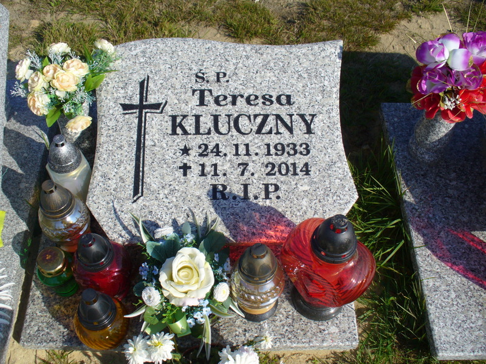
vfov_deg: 38.7
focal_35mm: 37
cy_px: 182
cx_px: 243
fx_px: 519
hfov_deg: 50.1
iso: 80
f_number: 5.6
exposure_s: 1/400
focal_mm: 6.1
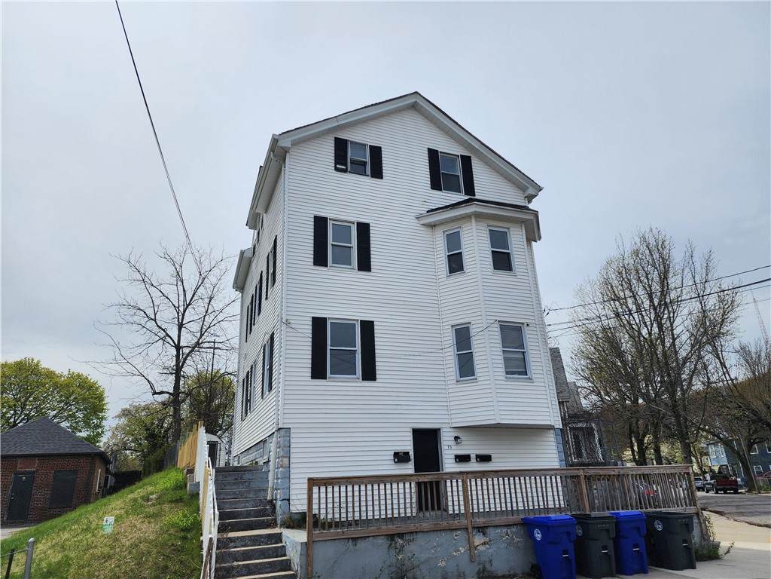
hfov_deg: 73.9
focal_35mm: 23
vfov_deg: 58.9
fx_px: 512
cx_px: 386
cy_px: 290
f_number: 1.8
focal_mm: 6.4
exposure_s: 1/2797
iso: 12
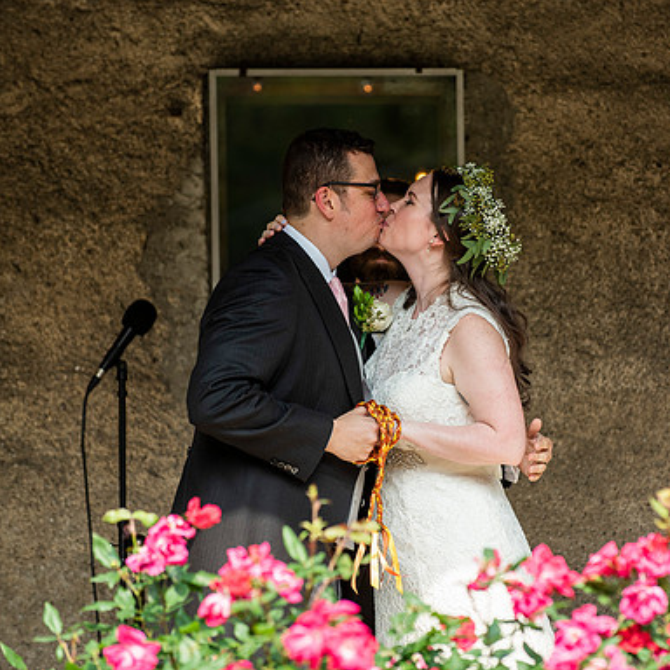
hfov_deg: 7.6
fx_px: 5058
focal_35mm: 231
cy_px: 336
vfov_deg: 7.6
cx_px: 407
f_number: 3.5
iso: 400
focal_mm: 180
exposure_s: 1/1250
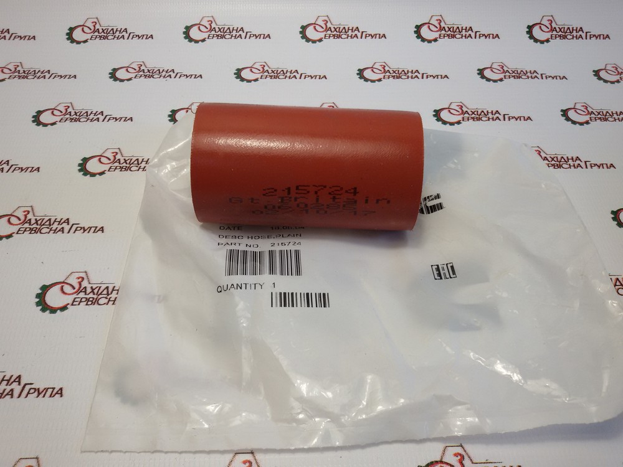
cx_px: 312
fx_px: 558
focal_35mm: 31
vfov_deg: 45.4
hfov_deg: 58.4
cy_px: 234
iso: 50
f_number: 2.4
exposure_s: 1/100
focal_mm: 2.93
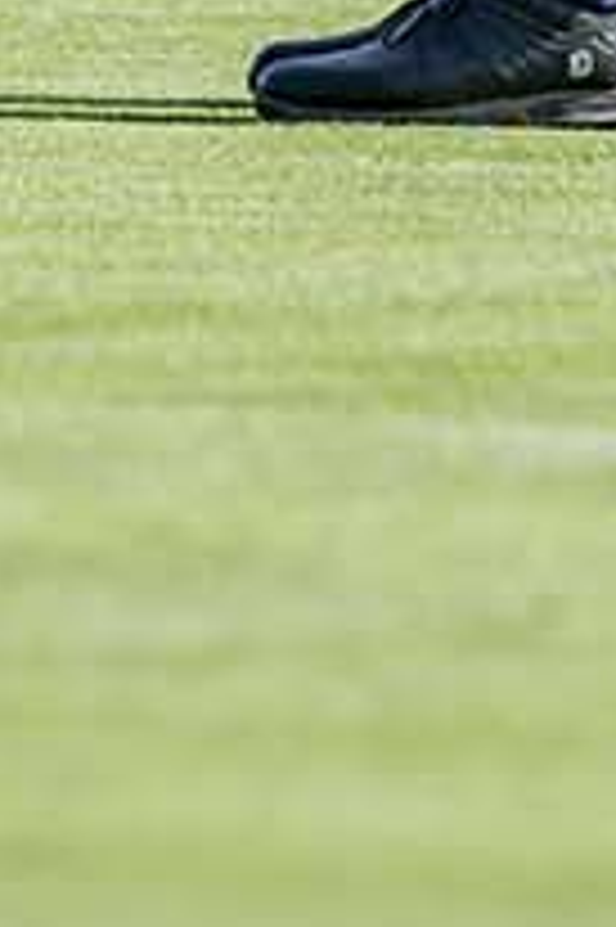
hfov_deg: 1.2
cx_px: 454
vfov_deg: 1.8
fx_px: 29641
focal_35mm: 1153
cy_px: -1422
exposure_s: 1/4000
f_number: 3.2
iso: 900
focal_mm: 165
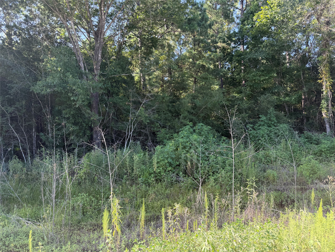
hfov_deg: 71.6
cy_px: 126
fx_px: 232
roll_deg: +2.7
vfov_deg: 56.8
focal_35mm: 24
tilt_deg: +2.5
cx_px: 168
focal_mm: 6.76
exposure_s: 1/330
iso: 80
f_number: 1.78
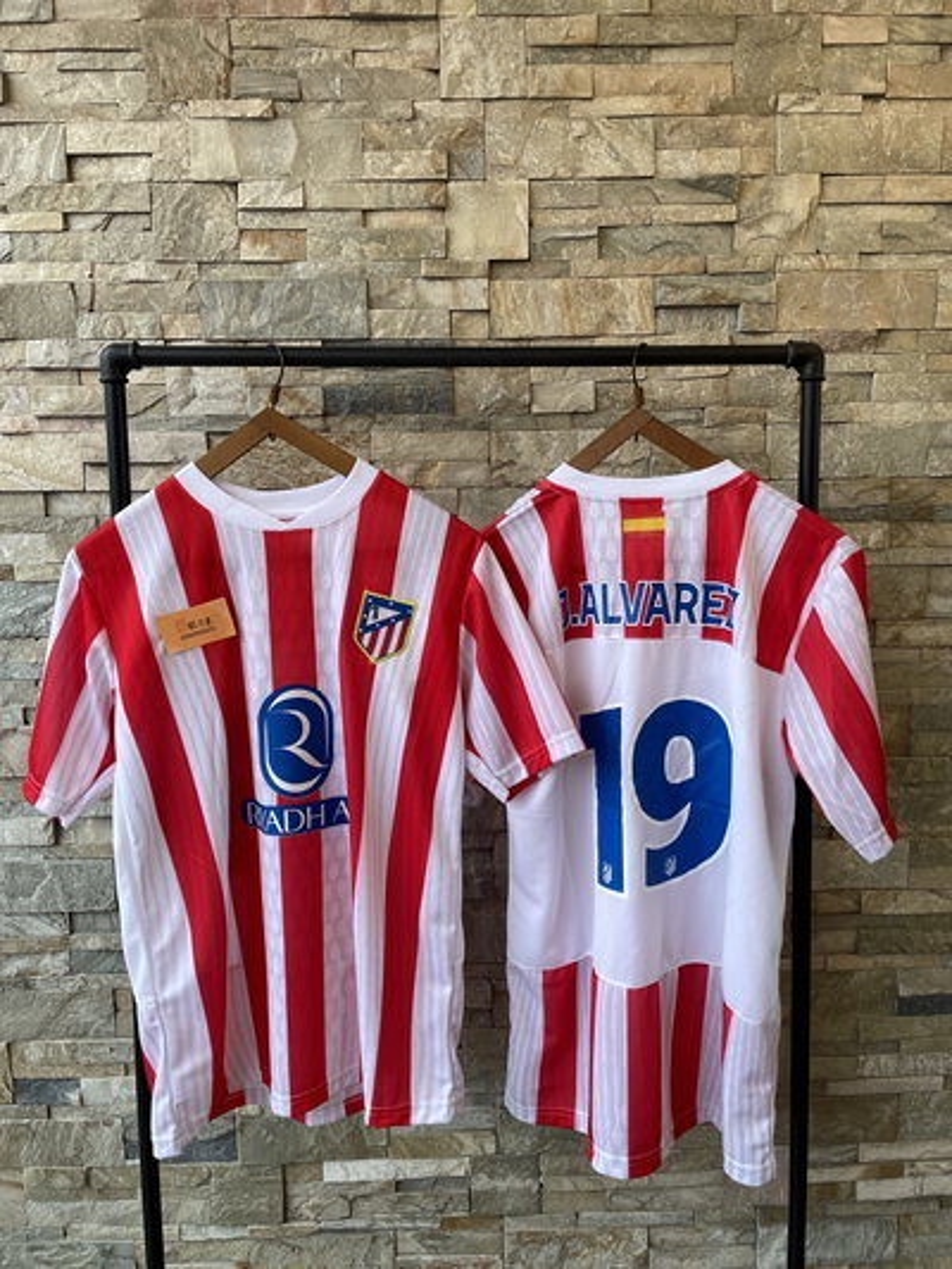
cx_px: 476
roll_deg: +1.4
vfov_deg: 67.3
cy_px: 634
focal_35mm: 26
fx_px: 953
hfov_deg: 53.1
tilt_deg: -7.2
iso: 80
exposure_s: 1/100
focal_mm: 4.2
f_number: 1.6
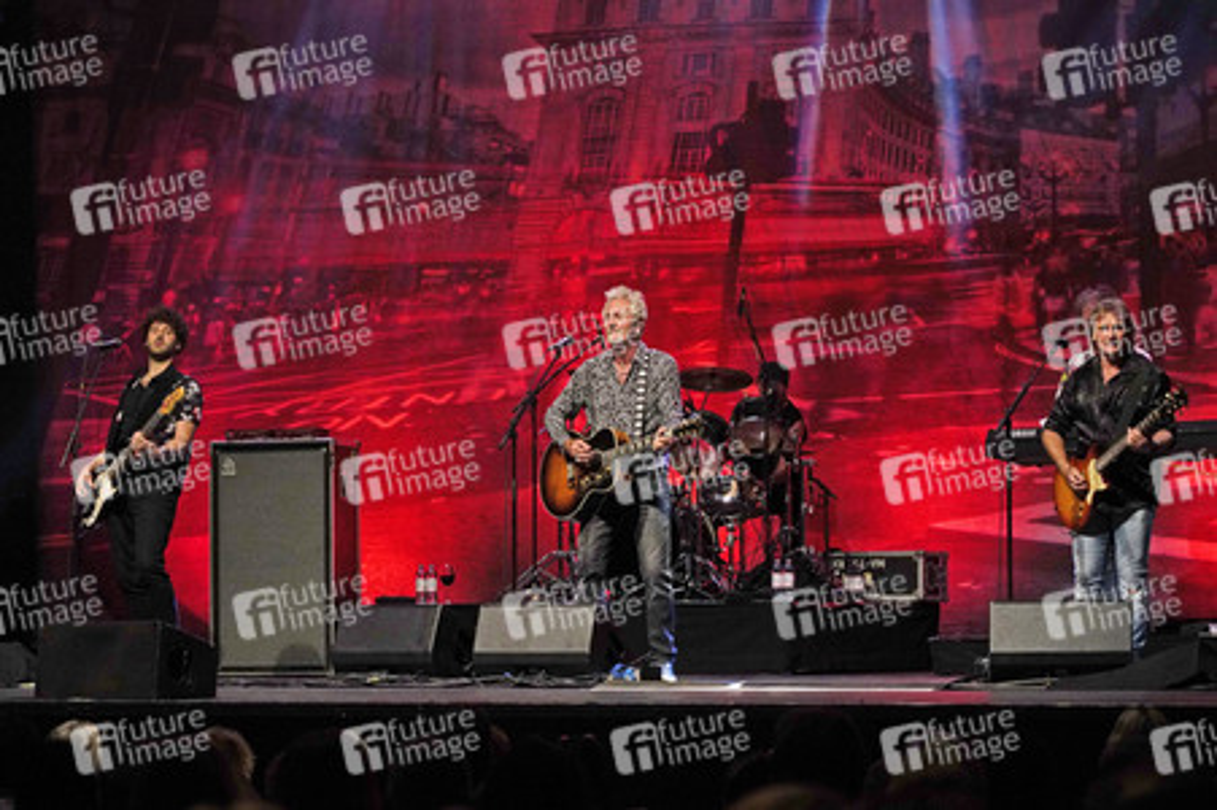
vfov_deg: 12.4
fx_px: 3716
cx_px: 608
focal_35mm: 110
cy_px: 405
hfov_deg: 18.6
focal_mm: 110
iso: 1600
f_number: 5.6
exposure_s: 1/100
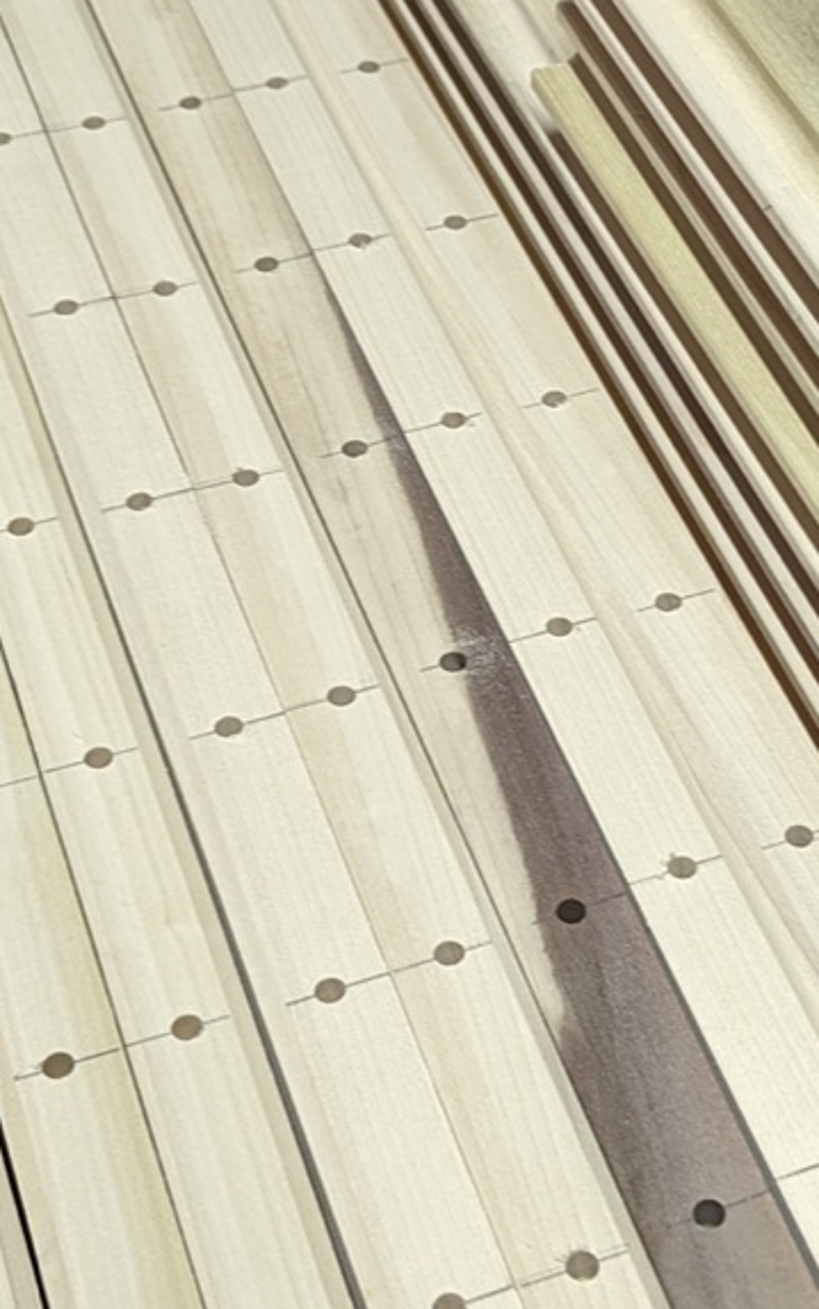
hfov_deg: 18.2
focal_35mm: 71
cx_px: 623
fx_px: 2534
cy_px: 600
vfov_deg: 29.0
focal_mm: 6.81
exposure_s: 1/30
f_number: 1.85
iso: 73
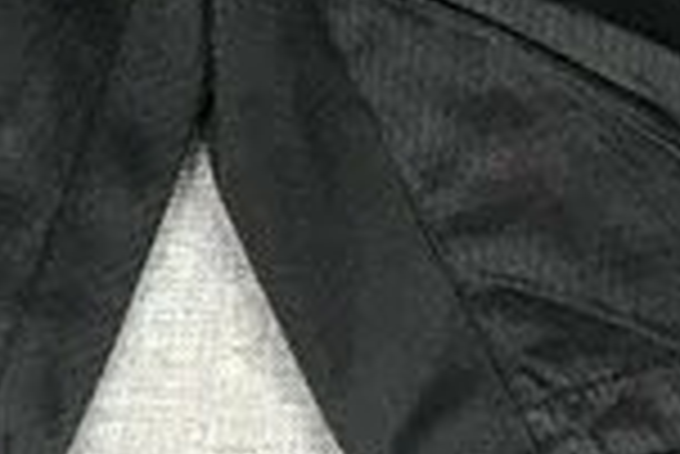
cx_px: 203
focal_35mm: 154
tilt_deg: -85.4
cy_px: -512
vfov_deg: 8.4
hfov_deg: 13.3
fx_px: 2912
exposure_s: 1/20
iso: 40
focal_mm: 3.99
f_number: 1.8
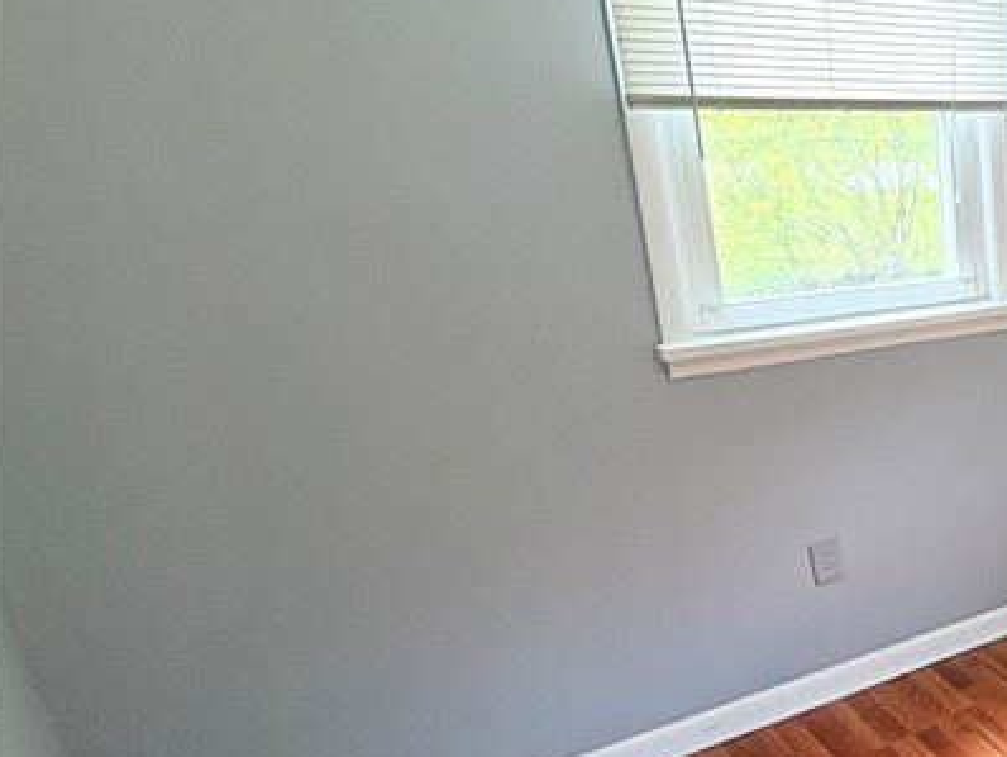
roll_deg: -1.6
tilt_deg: -19.6
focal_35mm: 36
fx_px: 1048
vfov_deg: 39.6
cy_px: 446
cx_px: 1280
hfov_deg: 36.1
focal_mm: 2.22
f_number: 2.2
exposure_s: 1/60
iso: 250
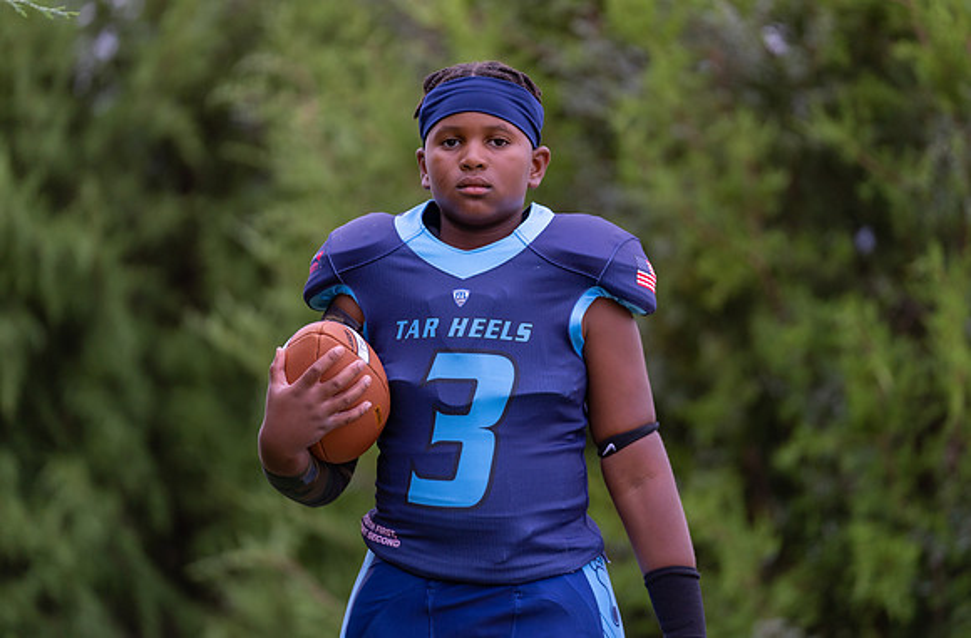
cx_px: 498
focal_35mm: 188
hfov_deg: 11.0
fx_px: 5047
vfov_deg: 7.2
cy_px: 306
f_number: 2.8
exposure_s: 1/320
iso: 400
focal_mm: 178
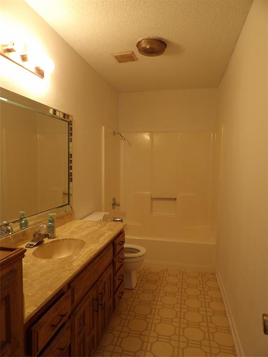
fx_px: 248
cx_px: 134
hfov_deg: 56.8
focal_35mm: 24
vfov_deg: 71.6
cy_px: 178
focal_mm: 4.3
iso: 200
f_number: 3.2
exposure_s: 1/18
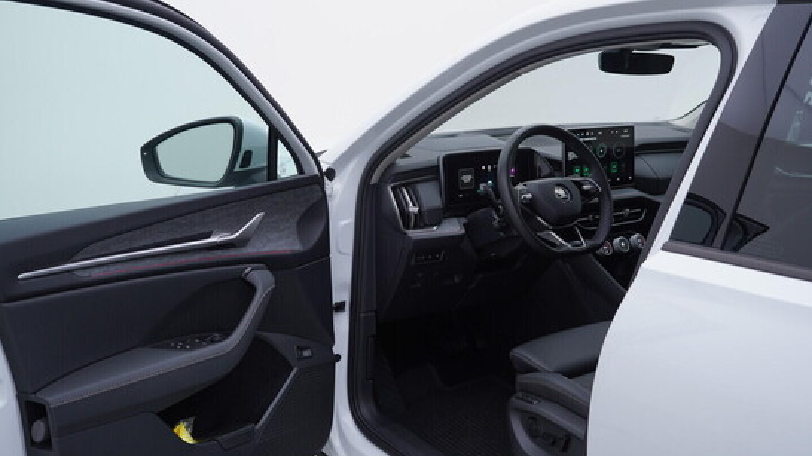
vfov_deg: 31.2
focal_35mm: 38
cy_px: 203
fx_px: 818
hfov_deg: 52.8
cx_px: 407
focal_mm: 24
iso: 125
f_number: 4
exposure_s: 1/80
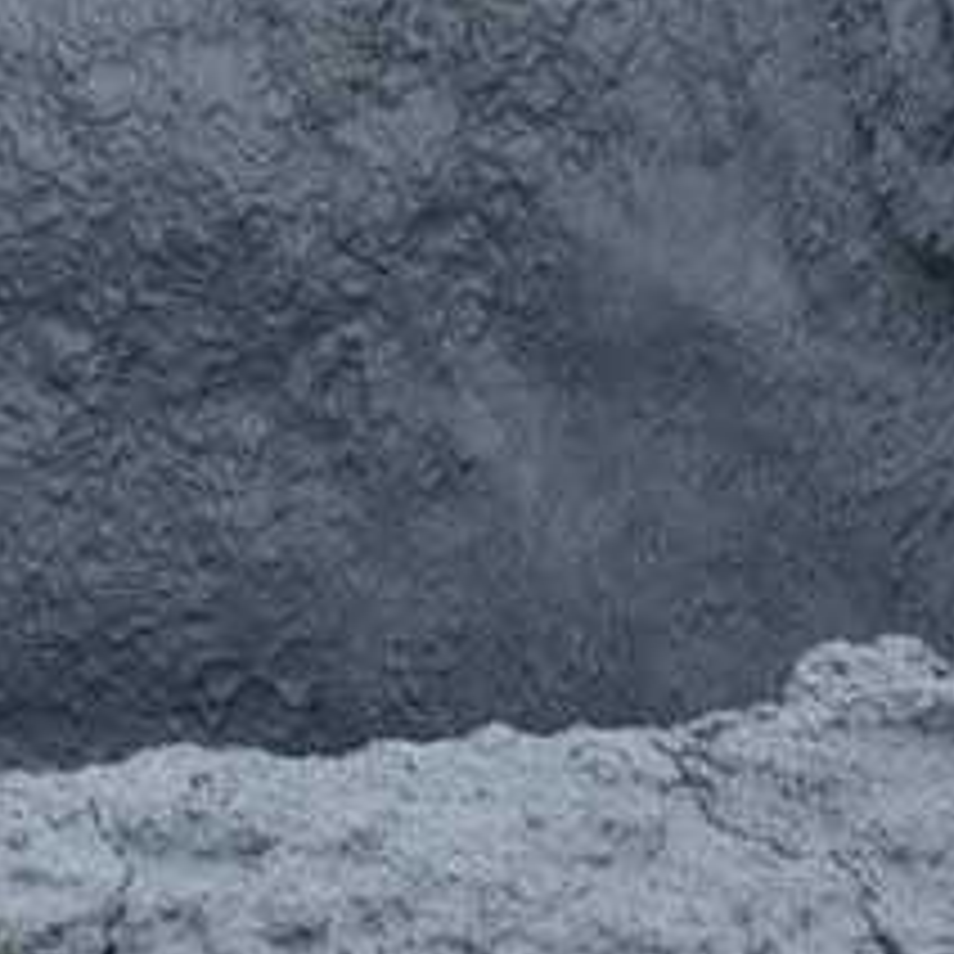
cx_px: -266
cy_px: -482
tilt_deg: -19.2
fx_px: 6392
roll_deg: +1.0
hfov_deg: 8.4
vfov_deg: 8.3
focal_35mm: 205
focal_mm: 6.76
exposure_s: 1/3413
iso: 80
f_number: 1.78
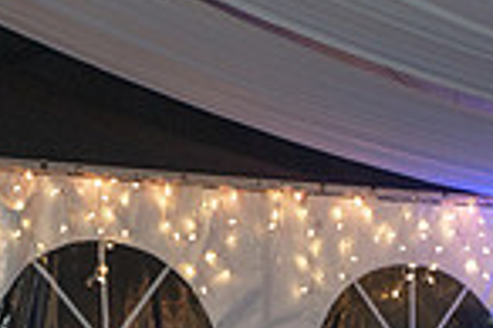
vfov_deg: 8.7
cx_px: 618
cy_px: 527
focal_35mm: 152
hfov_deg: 13.1
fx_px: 2079
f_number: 5.6
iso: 2000
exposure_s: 1/250
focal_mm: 35
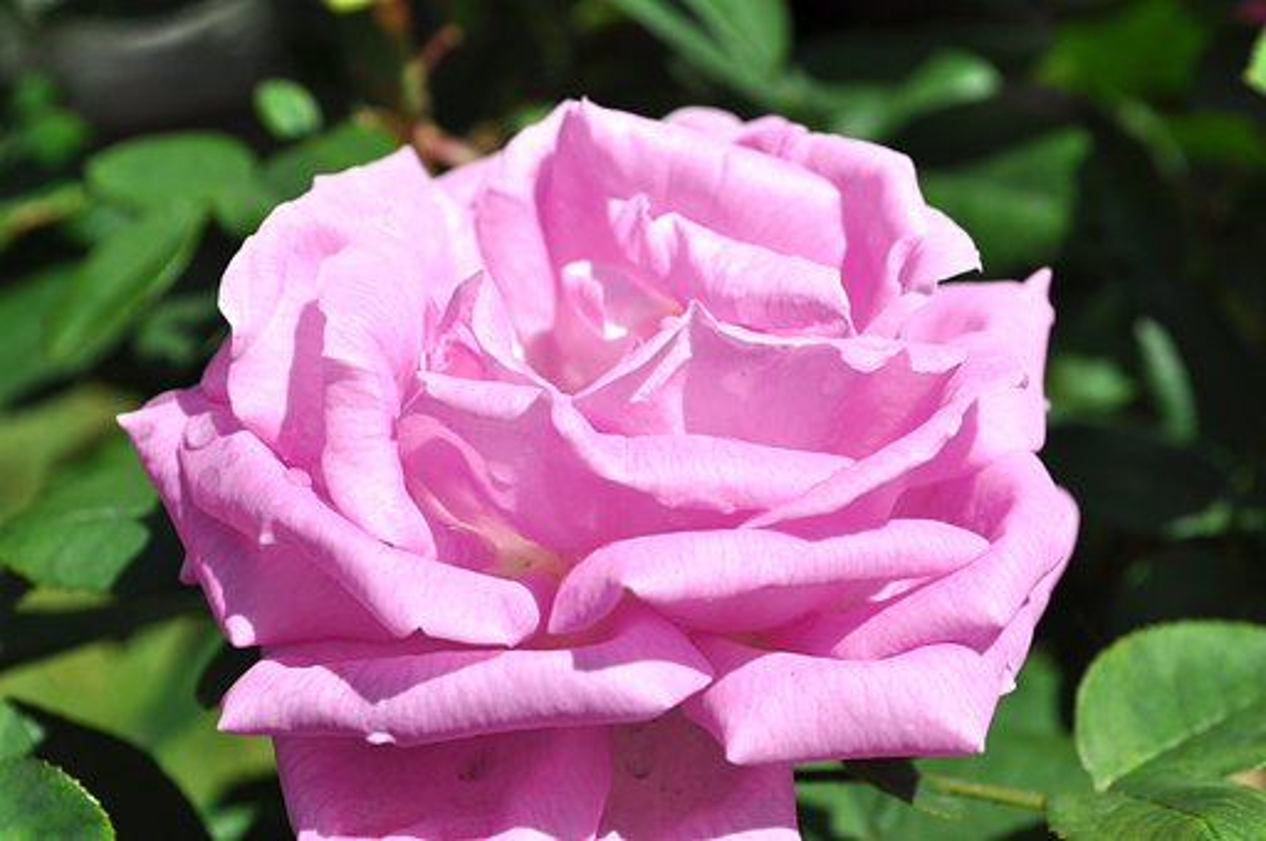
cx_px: 633
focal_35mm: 82
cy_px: 420
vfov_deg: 16.5
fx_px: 2898
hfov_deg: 24.6
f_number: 11
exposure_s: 1/500
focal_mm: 55
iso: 200
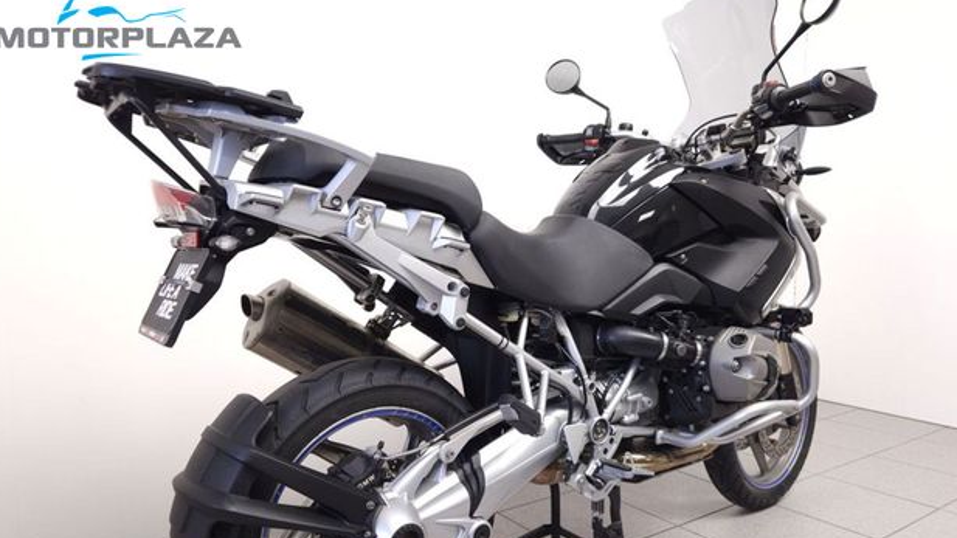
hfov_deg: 71.9
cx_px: 473
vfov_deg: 44.2
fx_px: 660
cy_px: 310
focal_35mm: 26
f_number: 1.8
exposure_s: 1/45
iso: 125
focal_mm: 5.4
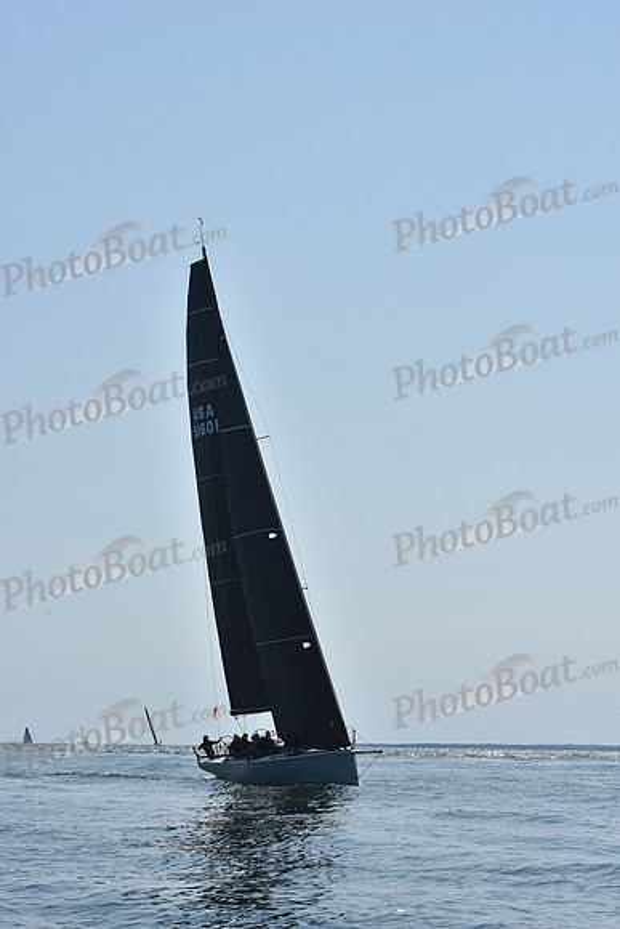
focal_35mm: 85
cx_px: 310
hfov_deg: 16.1
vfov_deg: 23.9
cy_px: 464
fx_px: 2194
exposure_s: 1/1000
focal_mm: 85
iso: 250
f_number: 11
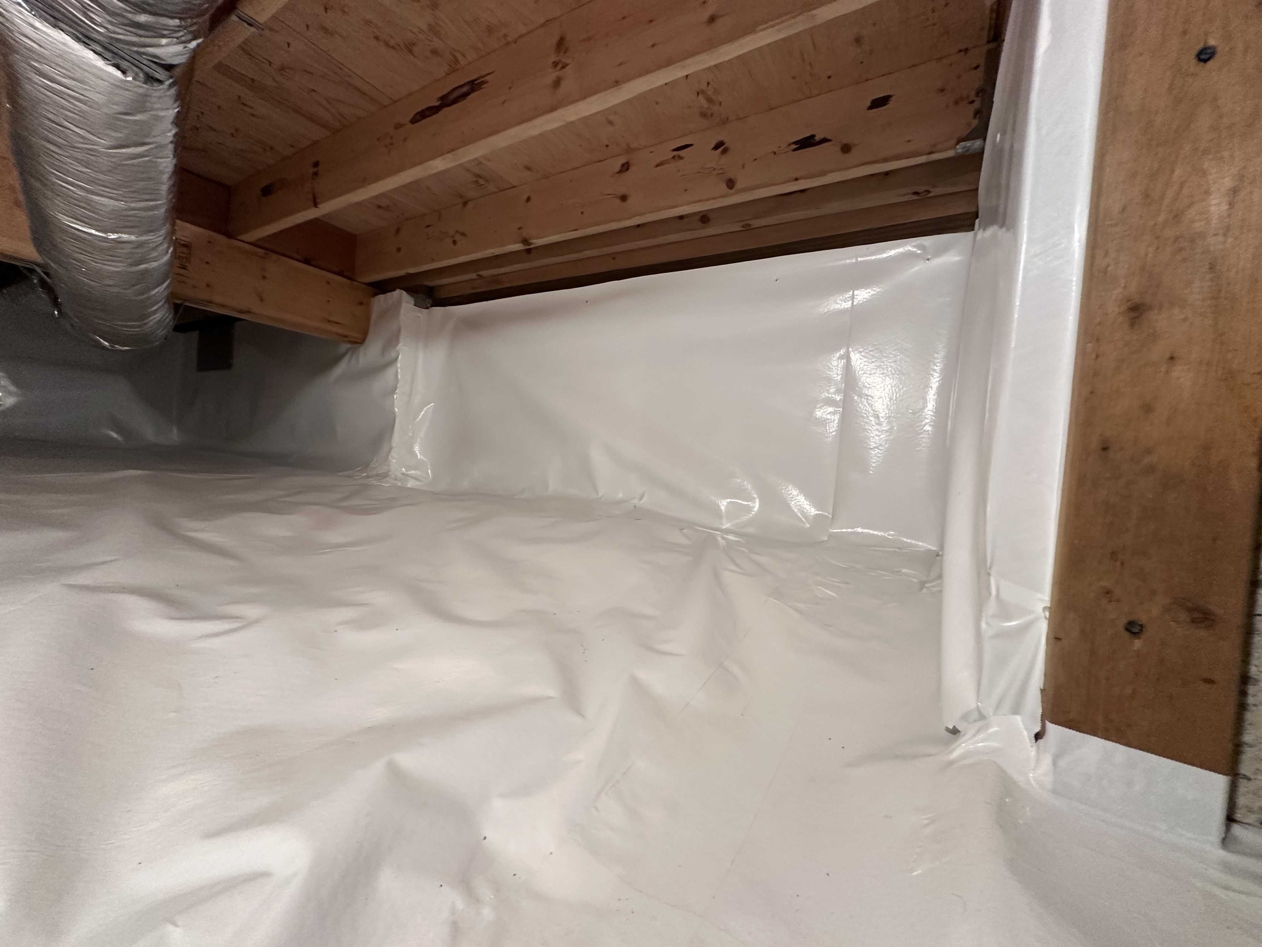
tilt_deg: -0.1
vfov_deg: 85.7
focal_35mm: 14
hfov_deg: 102.1
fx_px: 510
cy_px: 474
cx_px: 631
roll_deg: -4.4
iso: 320
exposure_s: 1/60
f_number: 2.2
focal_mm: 2.22
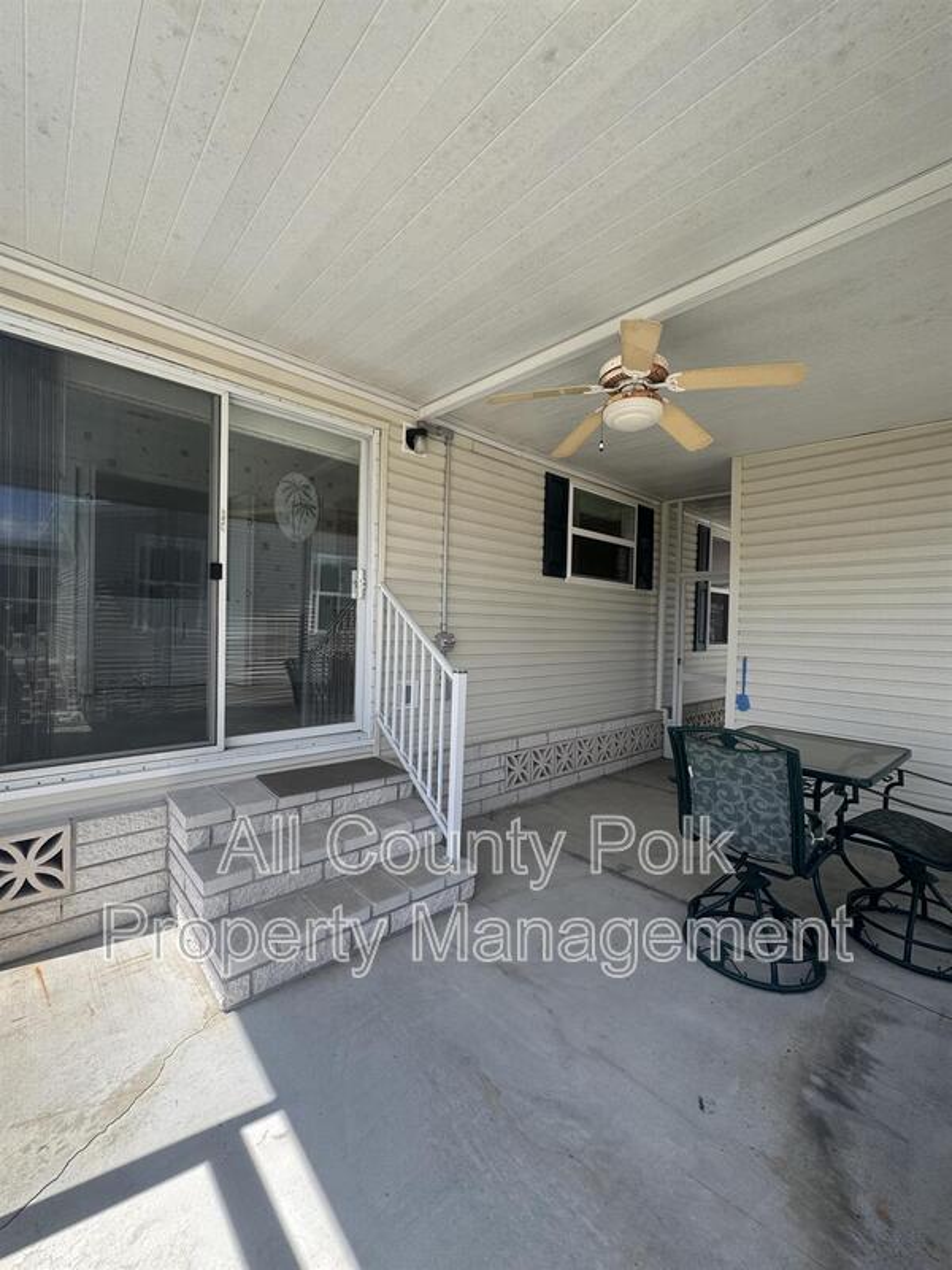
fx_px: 513
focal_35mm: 14
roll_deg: -1.4
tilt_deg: -0.5
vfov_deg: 102.1
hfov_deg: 85.7
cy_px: 635
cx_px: 476
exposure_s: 1/298
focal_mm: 2.22
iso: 40
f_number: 2.2
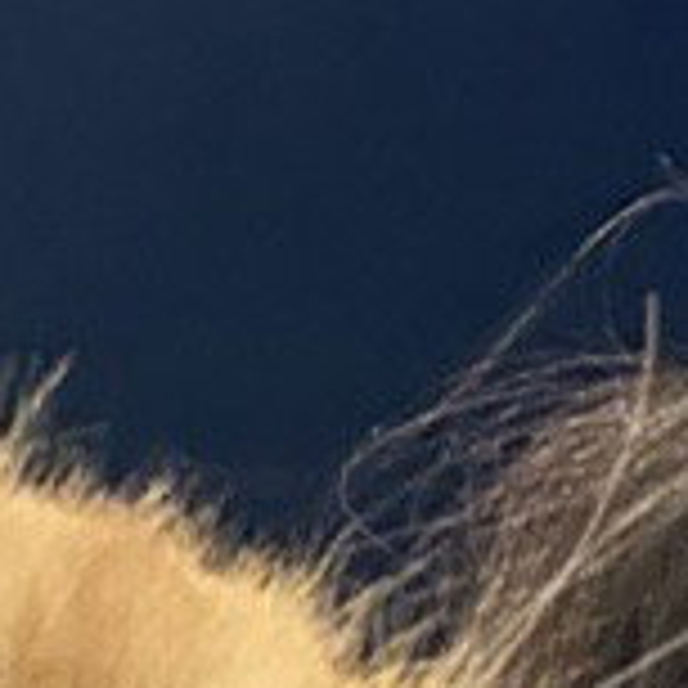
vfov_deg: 8.1
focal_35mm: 208
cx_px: 364
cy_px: 1327
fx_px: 4677
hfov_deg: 8.4
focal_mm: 2.69
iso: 640
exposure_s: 1/20
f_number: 1.9
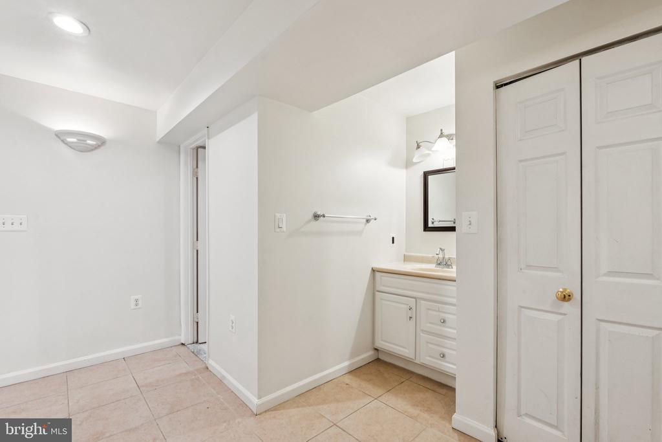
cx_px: 331
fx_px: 294
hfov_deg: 96.7
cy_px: 221
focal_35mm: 16
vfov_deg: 73.8
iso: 100
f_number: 10
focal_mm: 16
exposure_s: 1/2
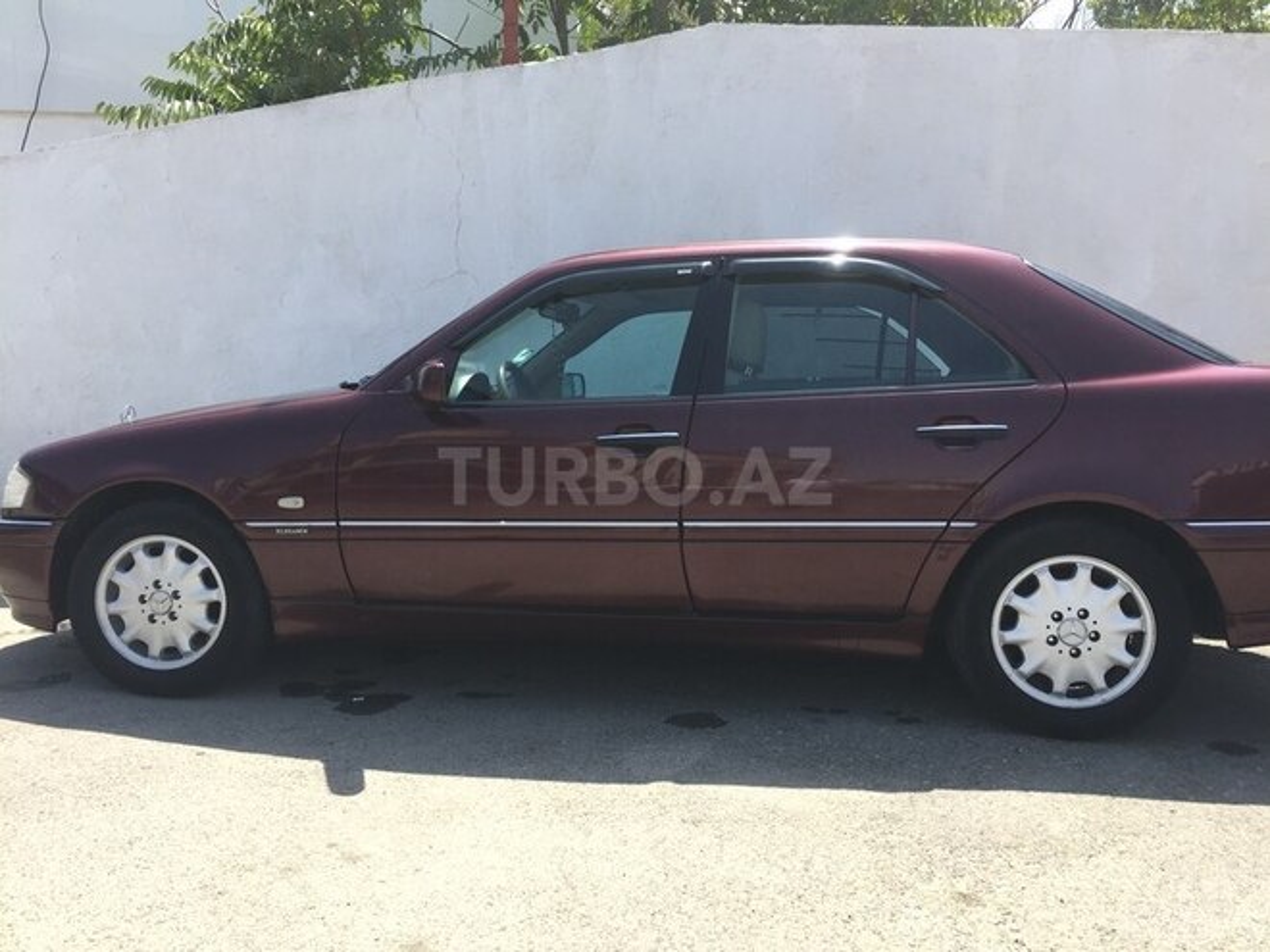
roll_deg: -1.3
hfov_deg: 61.7
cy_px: 476
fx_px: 1064
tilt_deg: -2.4
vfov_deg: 48.2
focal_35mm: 29
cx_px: 635
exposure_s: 1/989
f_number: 2.2
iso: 32
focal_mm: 4.15
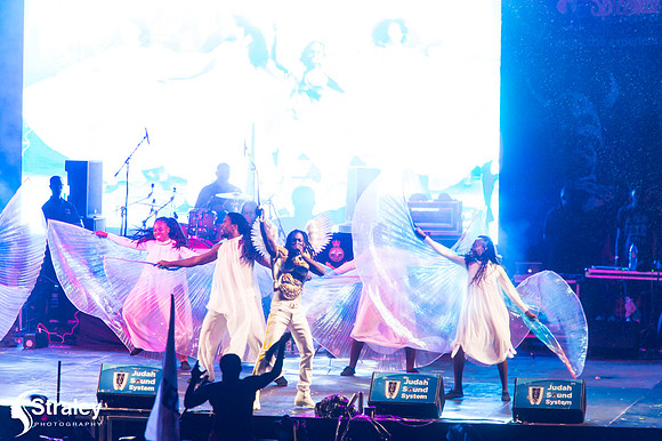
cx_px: 331
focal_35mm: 280
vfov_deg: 4.9
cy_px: 220
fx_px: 5146
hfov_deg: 7.4
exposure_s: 1/200
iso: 3200
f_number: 5.6
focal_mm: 280
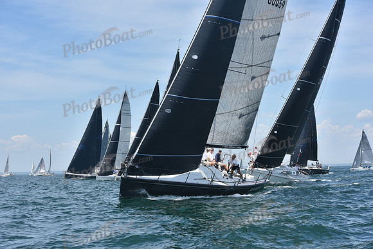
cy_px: 124
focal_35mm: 70
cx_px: 186
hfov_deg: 28.8
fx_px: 725
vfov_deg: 19.5
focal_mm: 70
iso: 320
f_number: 10
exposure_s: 1/800
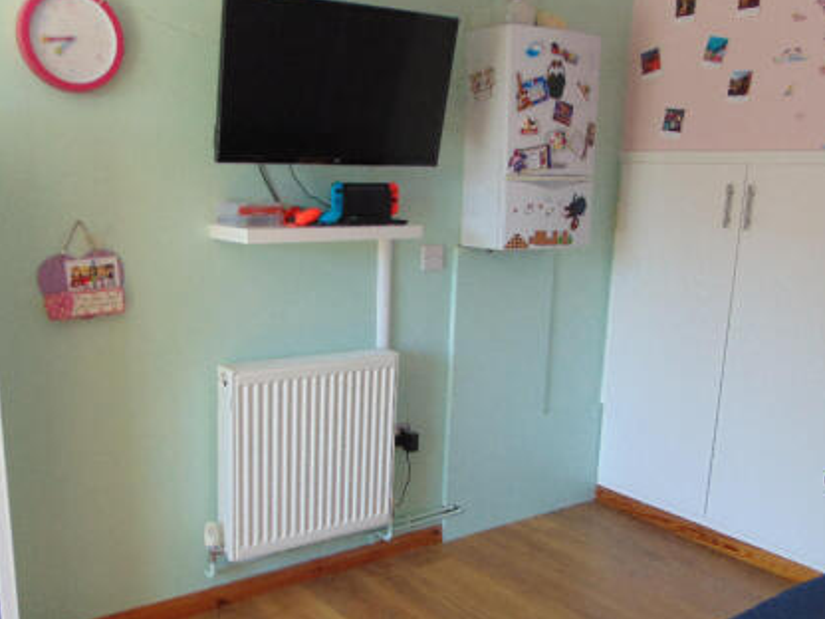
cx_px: 386
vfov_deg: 40.4
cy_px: 392
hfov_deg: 52.6
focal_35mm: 35
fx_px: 834
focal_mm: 4.5
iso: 100
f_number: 3
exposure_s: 1/40
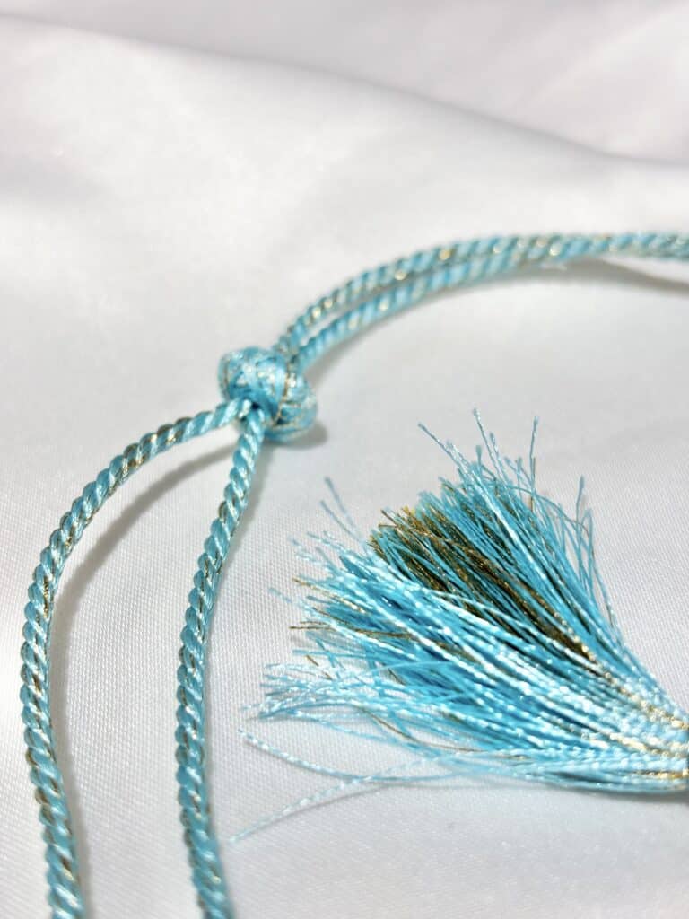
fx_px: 1380
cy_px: 460
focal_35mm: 52
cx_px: 344
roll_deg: +8.8
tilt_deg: -30.7
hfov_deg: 28.0
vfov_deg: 36.8
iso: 32
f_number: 1.6
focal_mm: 5.96
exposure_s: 1/334
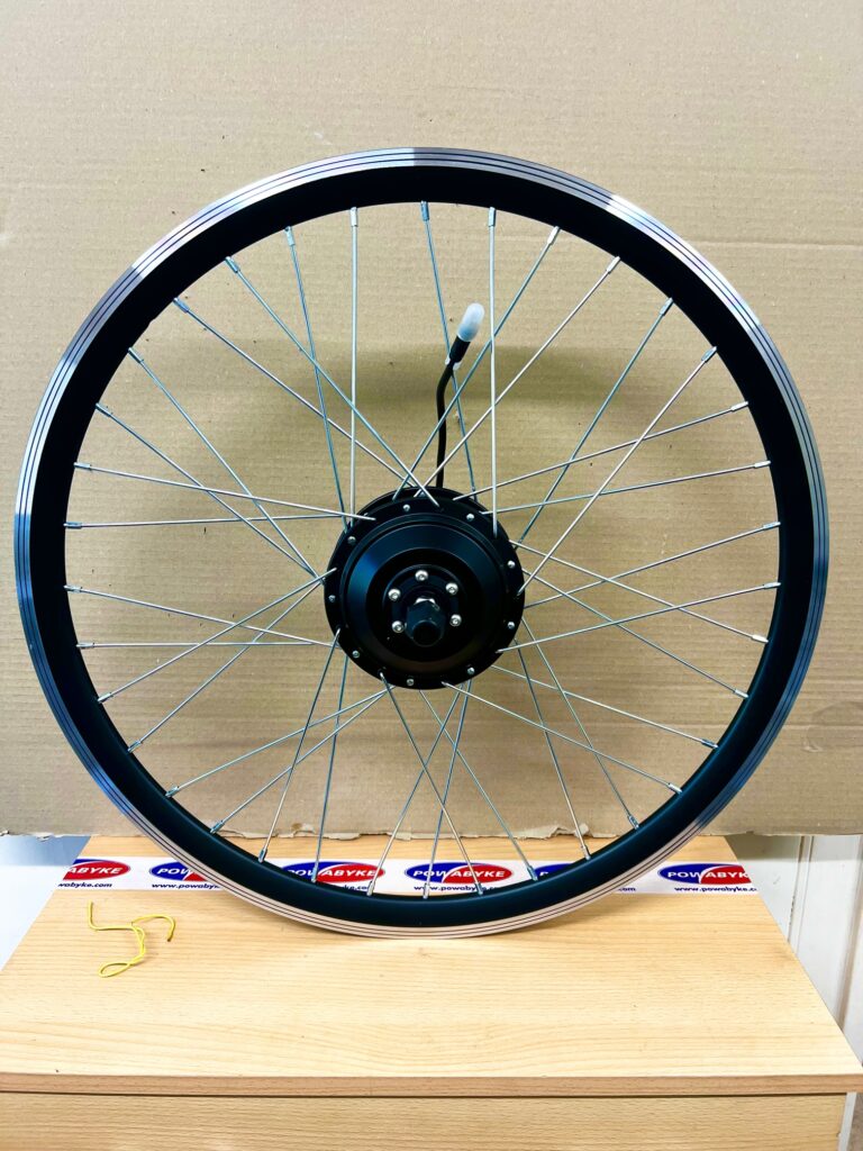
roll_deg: -0.4
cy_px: 576
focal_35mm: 26
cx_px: 432
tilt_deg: -14.3
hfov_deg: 53.1
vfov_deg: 67.3
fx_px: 864
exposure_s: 1/100
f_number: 1.5
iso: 125
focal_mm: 5.7
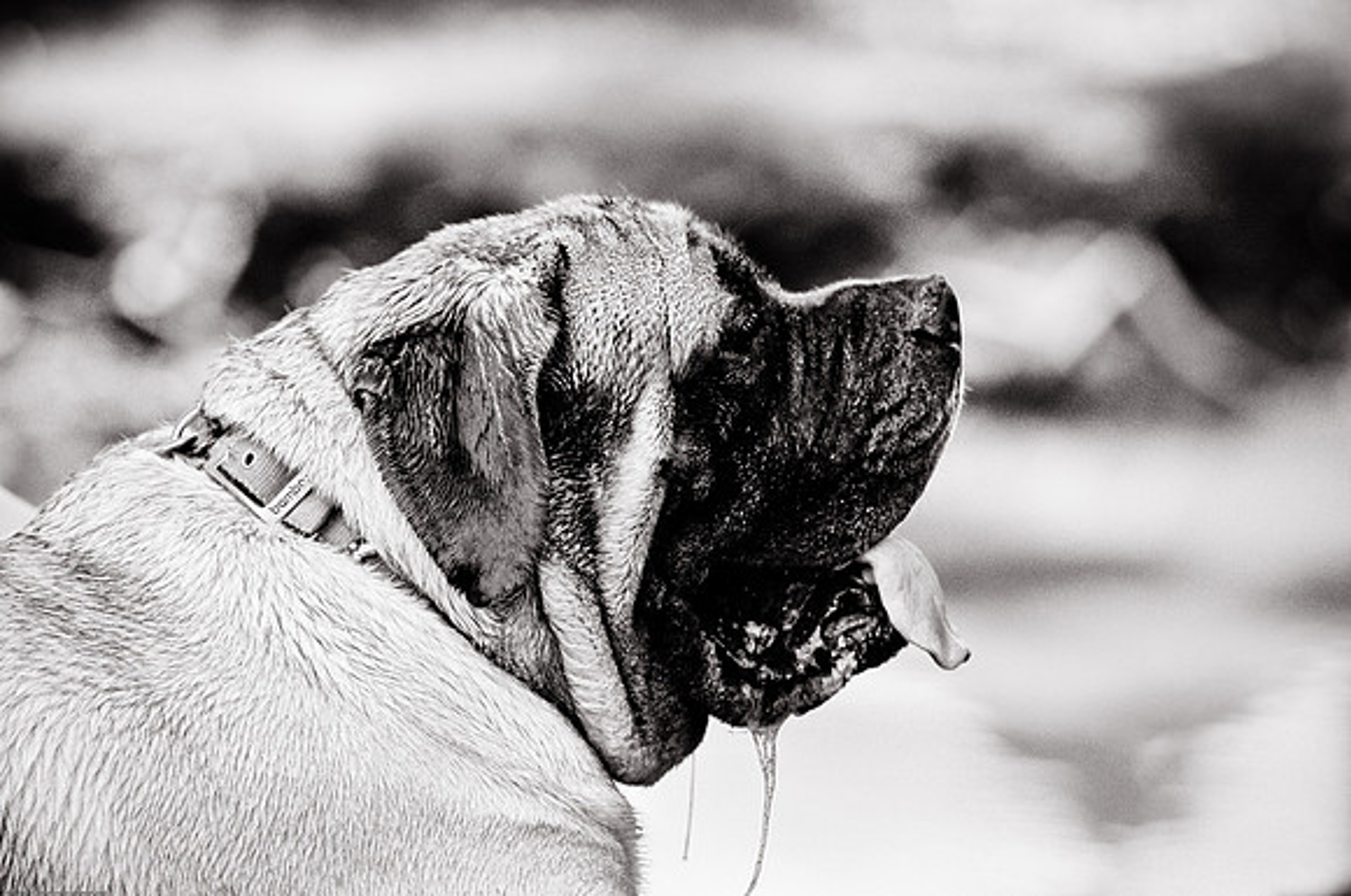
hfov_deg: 7.9
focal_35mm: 262
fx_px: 9837
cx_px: 676
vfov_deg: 5.2
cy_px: 448
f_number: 2.8
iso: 200
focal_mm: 175
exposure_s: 1/2000
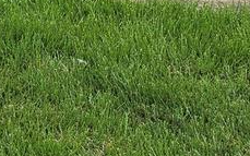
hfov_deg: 10.0
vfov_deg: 7.6
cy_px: -298
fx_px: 1042
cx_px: -519
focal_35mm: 153
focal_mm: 6.4
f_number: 1.8
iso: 12
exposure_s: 1/375
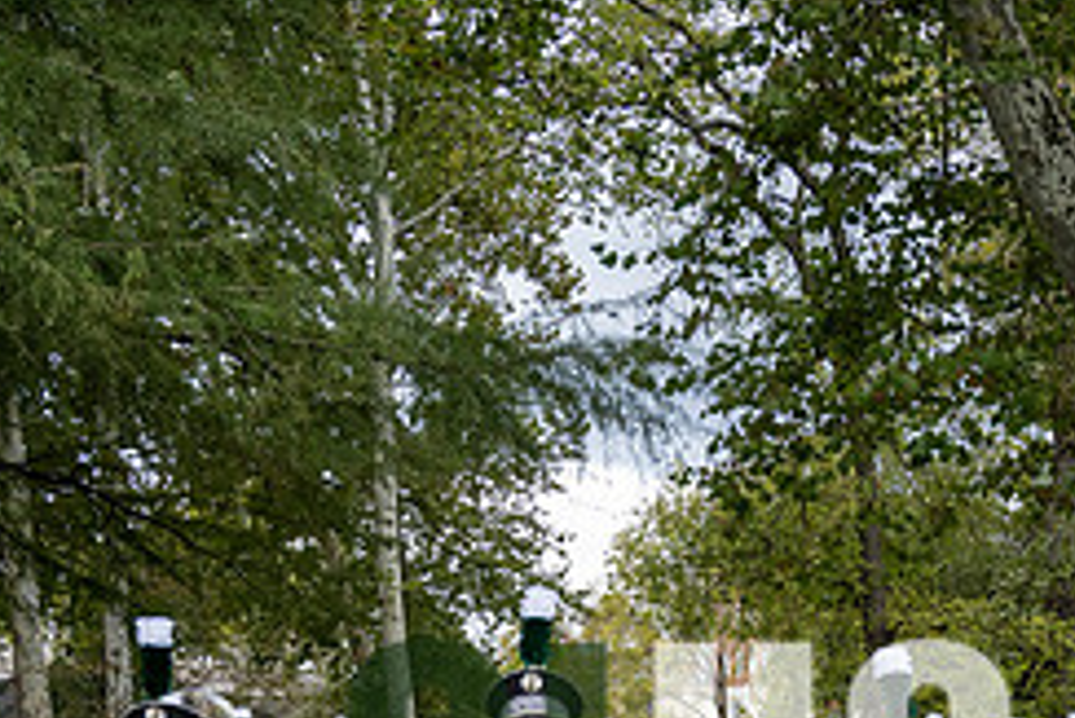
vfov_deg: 22.1
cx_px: 678
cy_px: 848
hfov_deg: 34.8
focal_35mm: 57
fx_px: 1703
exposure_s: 1/1000
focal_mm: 24
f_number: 4
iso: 500
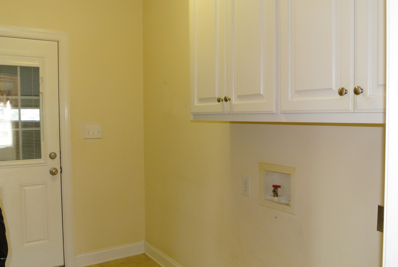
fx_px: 343
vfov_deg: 42.5
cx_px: 199
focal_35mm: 31
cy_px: 134
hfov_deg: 60.2
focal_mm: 11.8
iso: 800
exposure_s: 1/10
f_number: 3.8
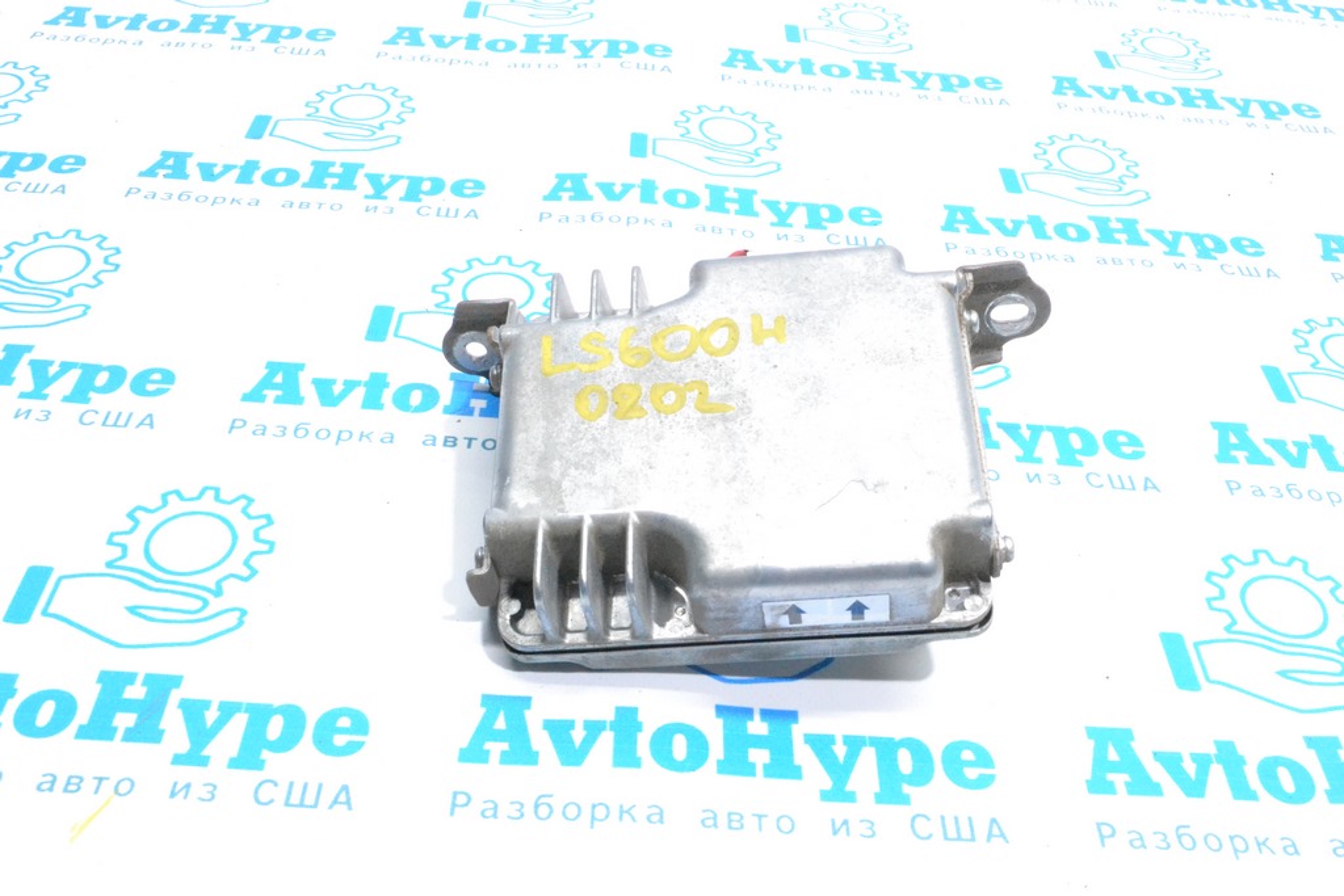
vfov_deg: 36.9
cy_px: 448
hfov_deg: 53.1
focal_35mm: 36
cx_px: 672
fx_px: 1344
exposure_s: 1/80
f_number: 14
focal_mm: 24
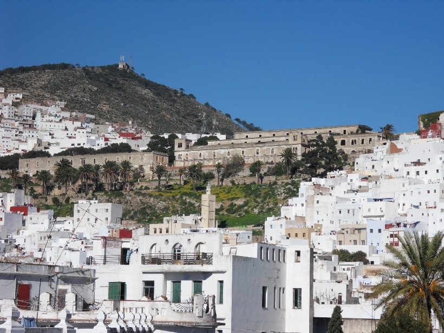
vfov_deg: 13.5
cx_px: 222
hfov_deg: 17.9
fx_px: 1411
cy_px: 166
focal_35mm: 110
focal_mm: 19.3
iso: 80
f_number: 12.6
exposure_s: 1/180
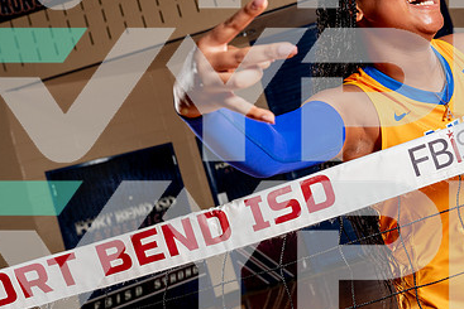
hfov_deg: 33.3
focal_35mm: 60
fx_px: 774
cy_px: 95
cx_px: 277
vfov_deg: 22.5
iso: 200
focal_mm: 38
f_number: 5.6
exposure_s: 1/250
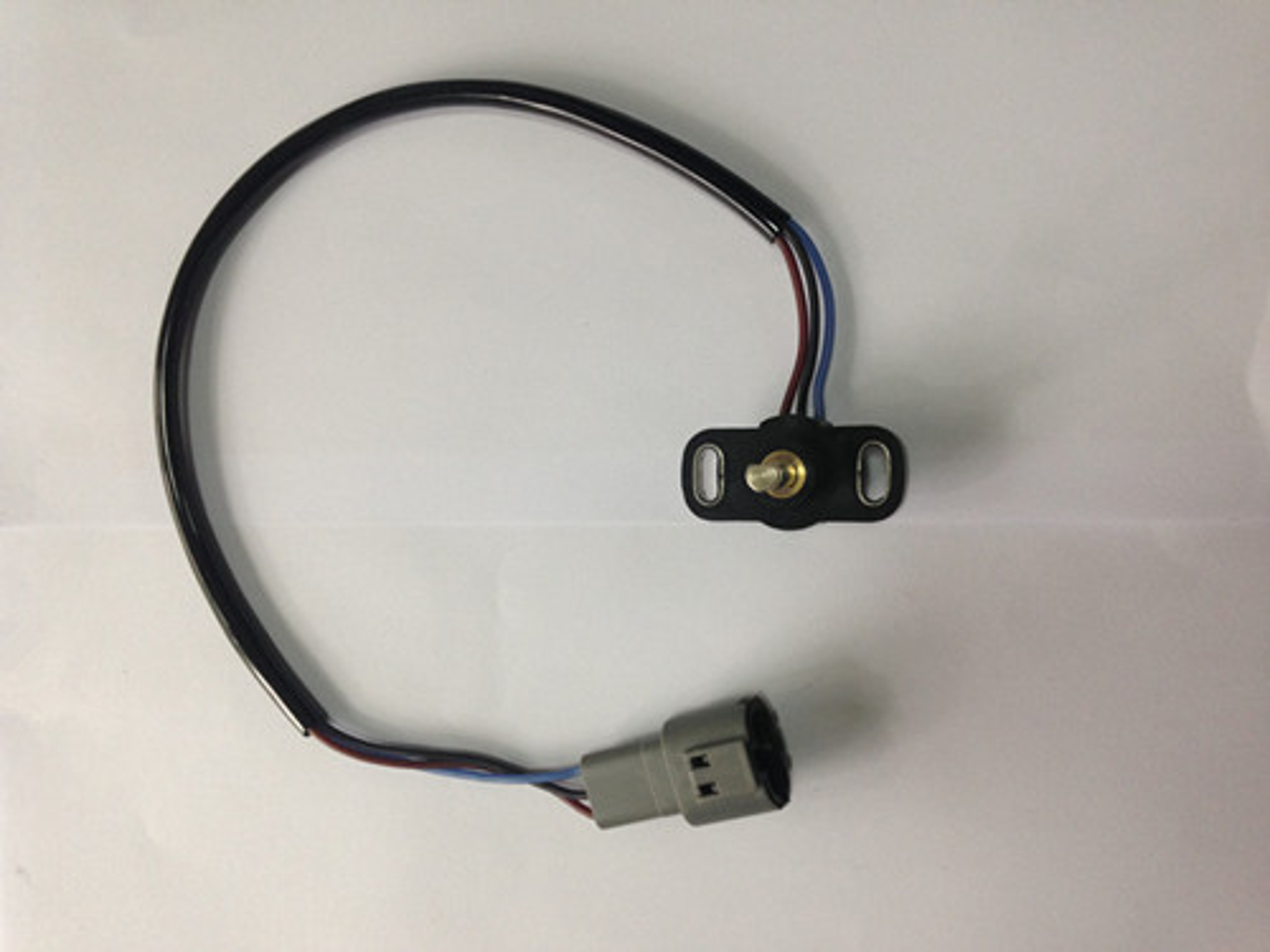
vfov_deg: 42.9
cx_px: 635
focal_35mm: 33
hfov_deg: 55.4
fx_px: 1211
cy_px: 476
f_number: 2.4
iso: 80
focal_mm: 4.12
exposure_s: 1/20
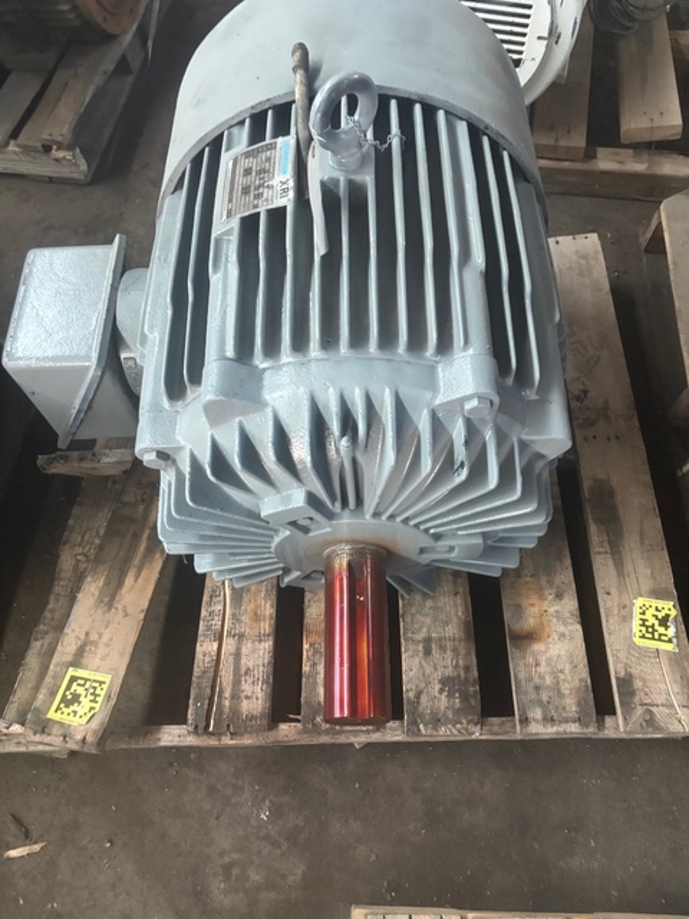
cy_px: 460
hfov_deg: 53.1
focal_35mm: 26
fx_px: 690
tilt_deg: -63.0
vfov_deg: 67.3
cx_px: 344
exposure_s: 1/60
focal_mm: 5.96
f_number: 1.6
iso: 500
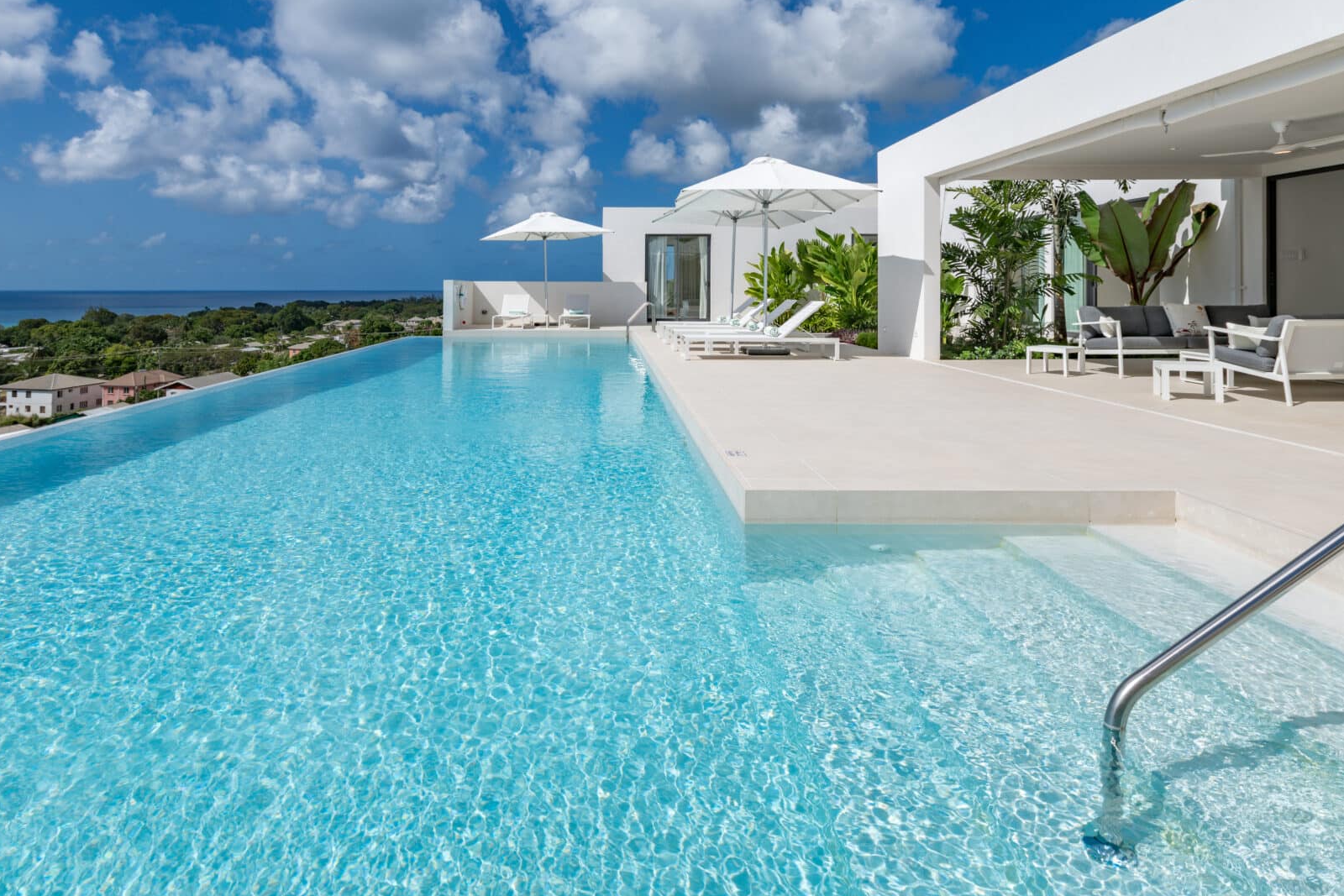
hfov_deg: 80.9
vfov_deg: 58.5
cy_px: 316
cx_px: 591
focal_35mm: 21
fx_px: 784
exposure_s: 1/200
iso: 50
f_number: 13
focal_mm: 16
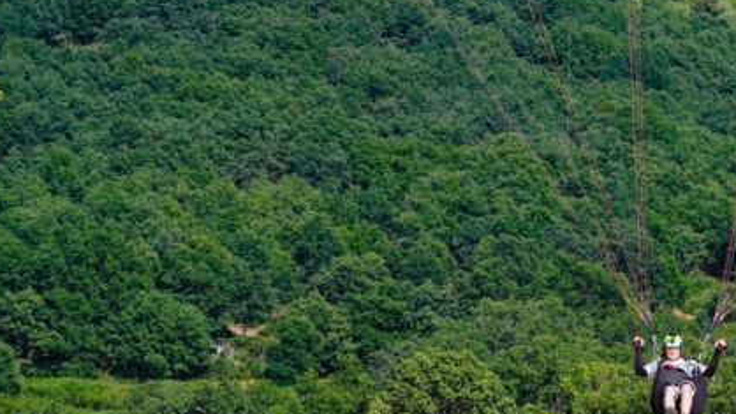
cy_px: 101
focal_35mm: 271
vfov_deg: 4.5
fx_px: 5288
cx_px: 718
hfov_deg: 7.9
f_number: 5.6
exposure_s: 1/400
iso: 100
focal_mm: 105
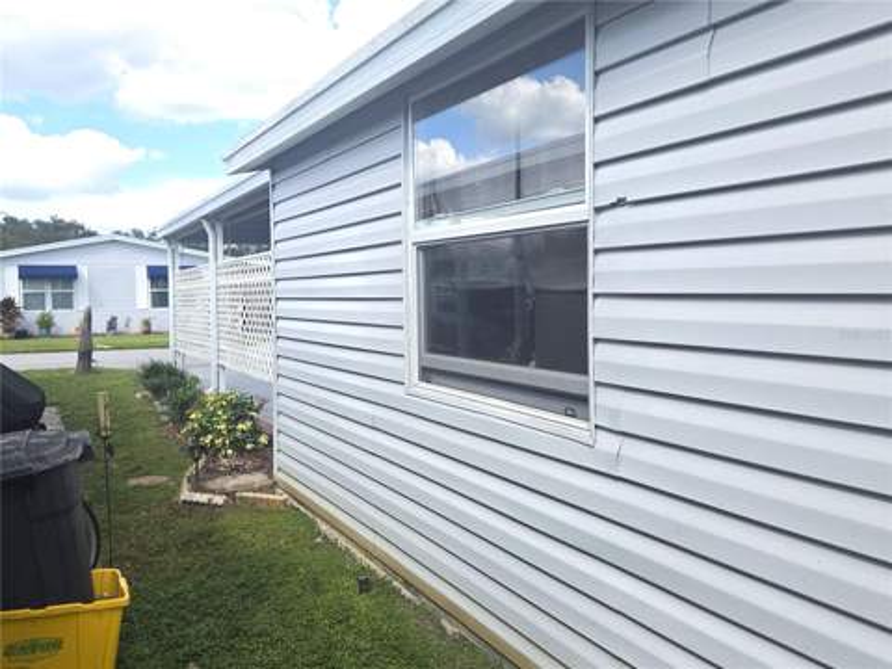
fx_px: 799
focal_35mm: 31
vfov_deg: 45.4
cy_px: 334
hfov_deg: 58.4
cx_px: 446
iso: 80
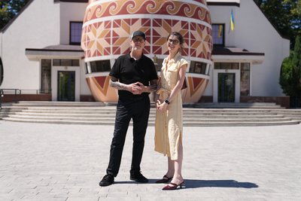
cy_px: 100
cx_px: 150
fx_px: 393
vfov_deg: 28.7
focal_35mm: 47
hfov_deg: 41.9
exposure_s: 1/2500
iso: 160
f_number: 2.8
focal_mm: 47
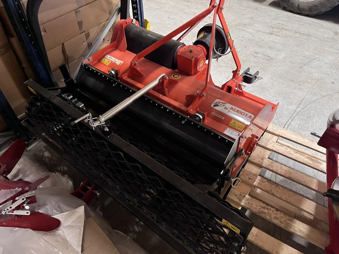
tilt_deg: -46.0
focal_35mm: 26
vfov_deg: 53.1
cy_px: 127
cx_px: 170
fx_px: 255
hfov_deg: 67.3
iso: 500
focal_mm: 5.1
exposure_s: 1/25
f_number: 1.6
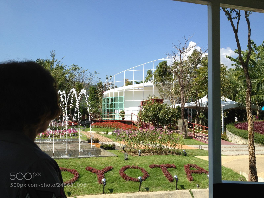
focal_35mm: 35
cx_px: 132
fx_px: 267
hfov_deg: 52.6
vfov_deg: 40.7
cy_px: 99
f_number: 2.4
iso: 64
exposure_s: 1/1381
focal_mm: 4.28
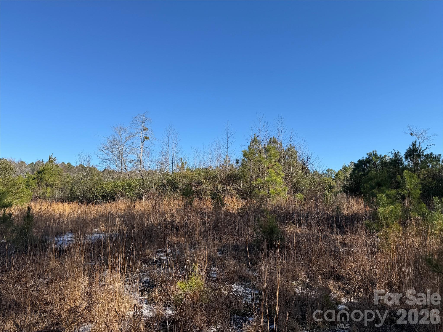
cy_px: 166
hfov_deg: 71.6
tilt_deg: +8.4
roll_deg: +0.0
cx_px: 222
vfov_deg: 56.8
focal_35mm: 24
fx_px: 307
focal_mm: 6.76
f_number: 1.78
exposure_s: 1/3279
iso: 80
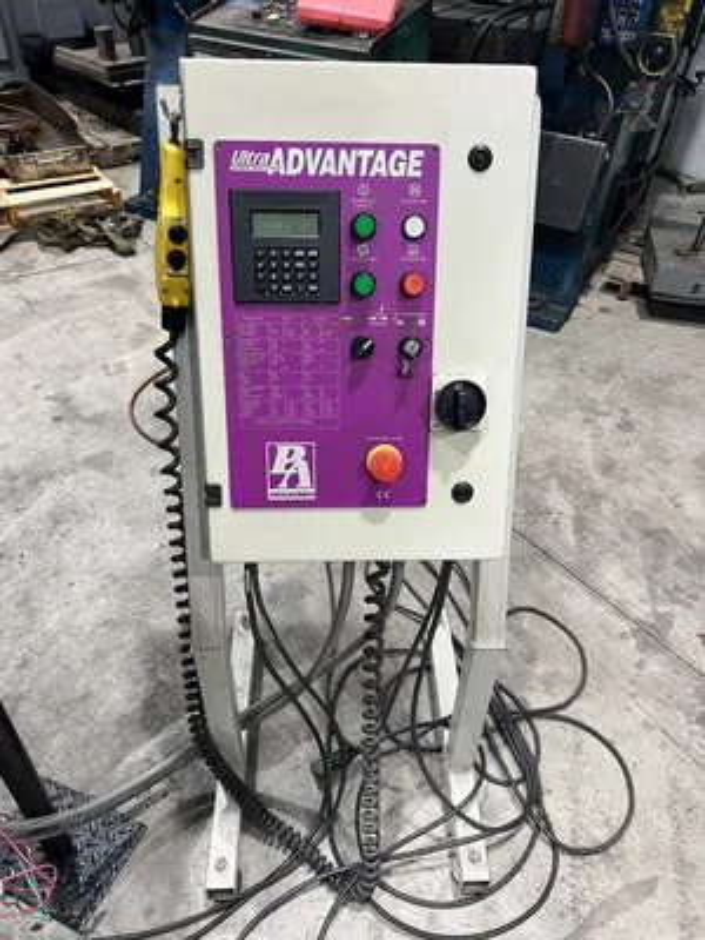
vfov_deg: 67.3
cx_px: 352
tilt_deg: -41.5
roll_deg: -1.3
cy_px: 470
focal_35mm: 26
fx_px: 706
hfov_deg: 53.1
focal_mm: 5.7
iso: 80
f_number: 1.5
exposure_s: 1/60
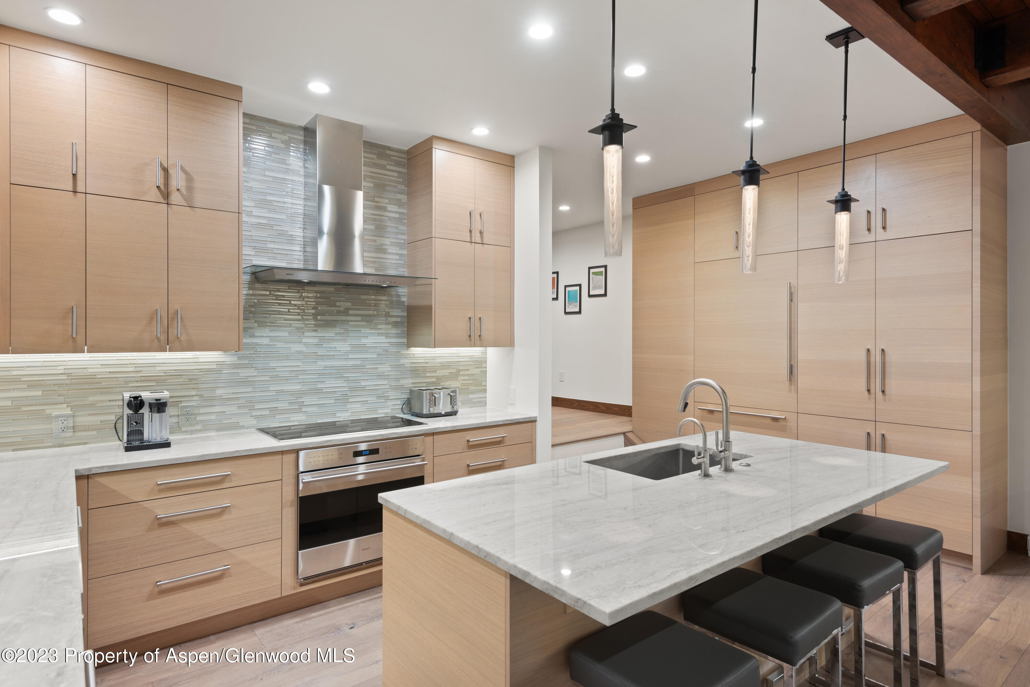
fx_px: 572
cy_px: 344
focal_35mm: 20
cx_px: 515
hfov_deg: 84.0
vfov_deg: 62.0
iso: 100
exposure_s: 4
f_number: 7.1
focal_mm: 20
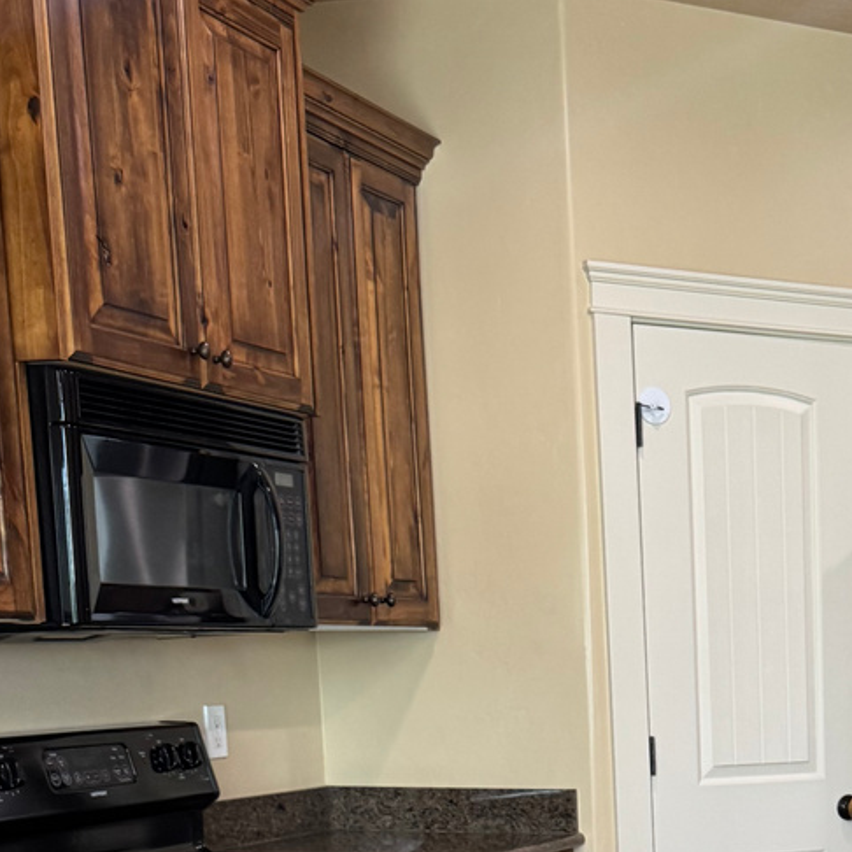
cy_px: 940
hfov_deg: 24.4
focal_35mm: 67
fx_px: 1866
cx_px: 871
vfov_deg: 24.0
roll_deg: -0.8
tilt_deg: -6.0
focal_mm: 6.76
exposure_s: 1/120
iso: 200
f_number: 1.78
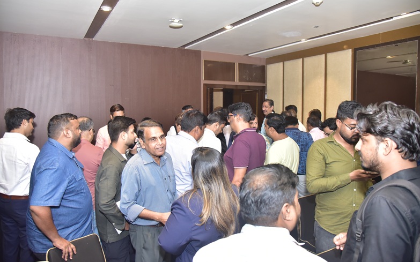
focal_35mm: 25
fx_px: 286
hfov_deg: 72.6
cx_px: 206
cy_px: 125
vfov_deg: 49.2
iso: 2000
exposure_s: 1/160
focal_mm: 24
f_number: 4.5
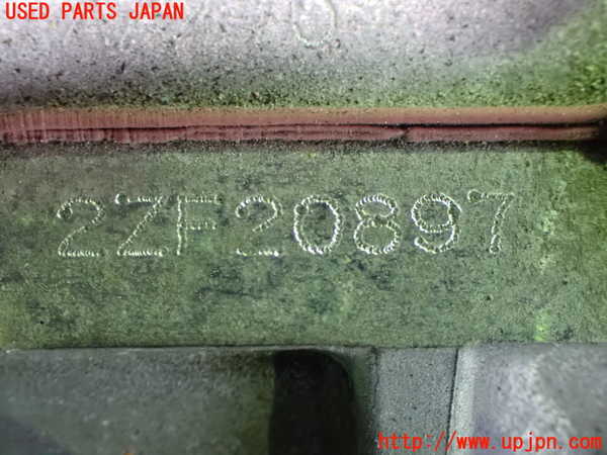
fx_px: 824
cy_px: 228
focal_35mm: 47
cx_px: 304
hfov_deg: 40.4
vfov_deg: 30.9
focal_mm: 8.4
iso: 1600
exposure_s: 1/40
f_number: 3.1
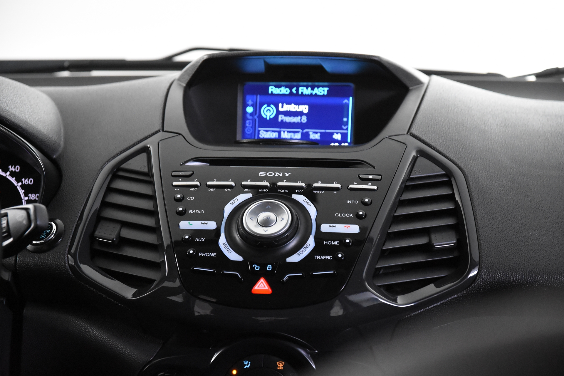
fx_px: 1645
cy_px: 188
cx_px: 282
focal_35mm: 105
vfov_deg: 13.0
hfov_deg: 19.5
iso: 7200
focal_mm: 70
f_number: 4
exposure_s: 1/125
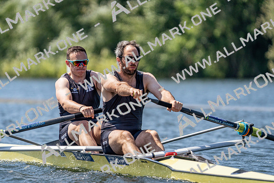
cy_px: 92
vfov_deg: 2.8
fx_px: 3723
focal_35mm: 489
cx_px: 137
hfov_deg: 4.2
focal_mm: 489
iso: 400
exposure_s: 1/2000
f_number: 6.3
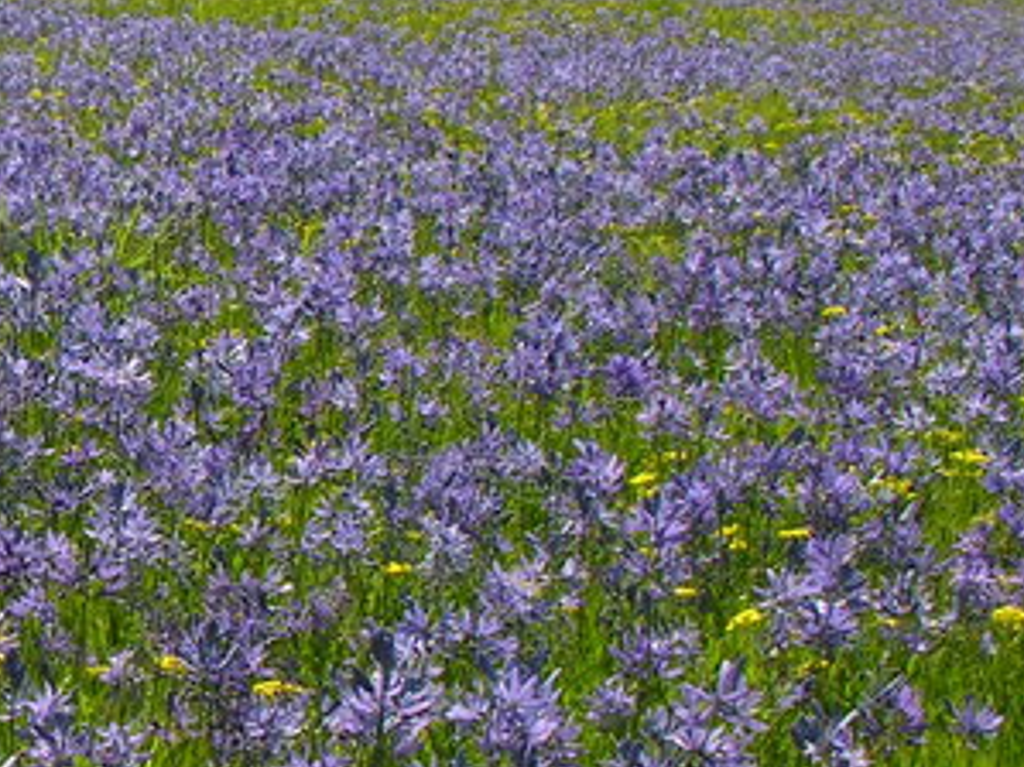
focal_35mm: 120
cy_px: 531
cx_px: -445
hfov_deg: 15.3
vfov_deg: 12.3
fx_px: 3548
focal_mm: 8.9
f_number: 6.3
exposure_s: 1/181
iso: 50
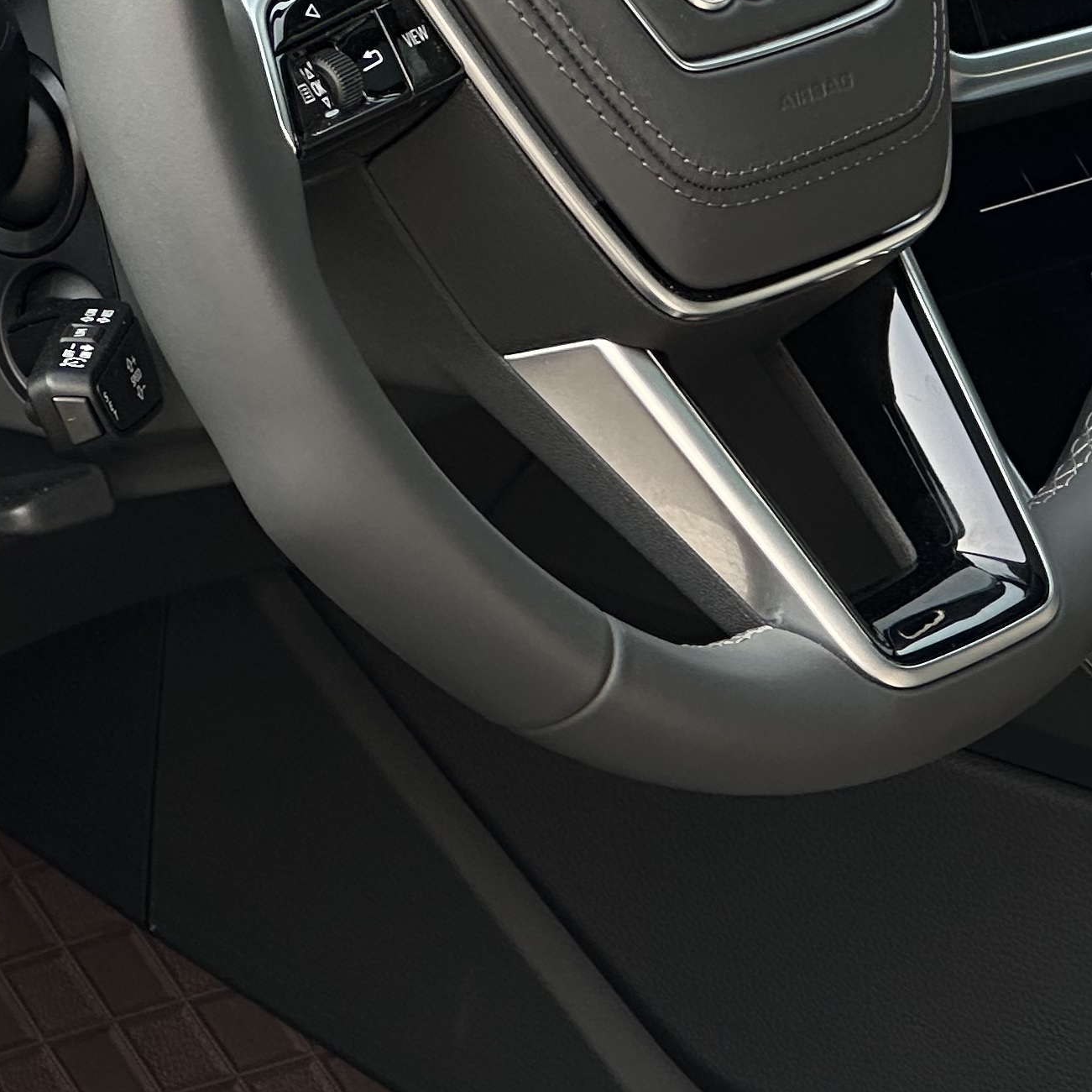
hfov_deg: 8.3
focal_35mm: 211
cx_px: 703
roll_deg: -2.8
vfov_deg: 8.3
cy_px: 39
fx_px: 7531
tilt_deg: -18.3
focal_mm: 9
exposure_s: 1/99
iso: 50
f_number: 2.8
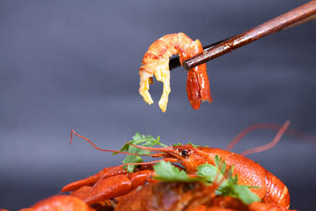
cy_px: 106
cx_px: 158
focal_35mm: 105
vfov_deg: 13.0
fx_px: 922
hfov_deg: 19.5
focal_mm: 105
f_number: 8
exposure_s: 1/80
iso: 400
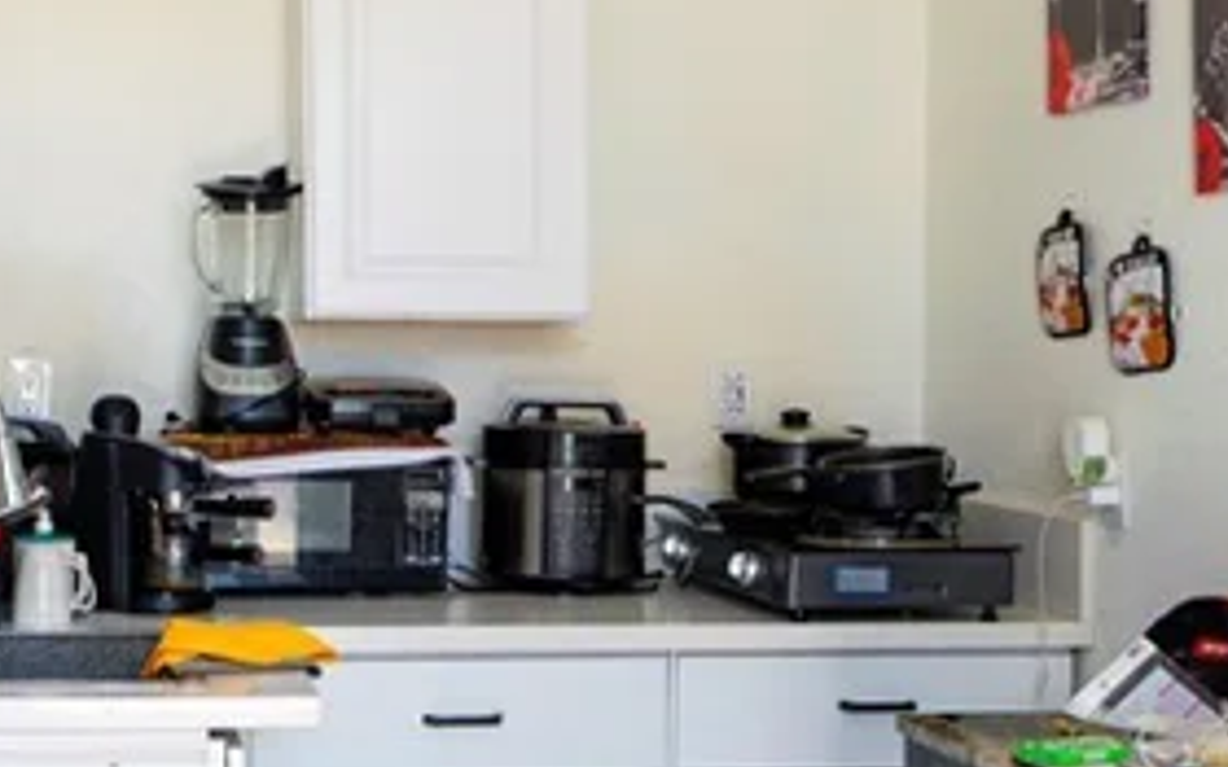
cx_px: 1526
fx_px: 2242
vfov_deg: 19.4
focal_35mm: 67
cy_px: 458
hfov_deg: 26.7
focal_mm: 12
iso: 400
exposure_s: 1/160
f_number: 4
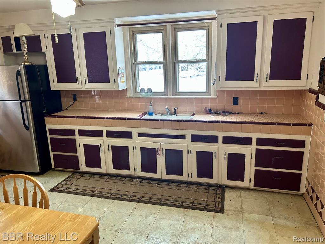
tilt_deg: -15.0
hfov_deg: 67.3
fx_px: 244
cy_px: 122
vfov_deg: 53.1
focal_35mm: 26
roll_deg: +3.1
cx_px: 162
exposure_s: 1/60
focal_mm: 5.7
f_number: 1.5
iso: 250
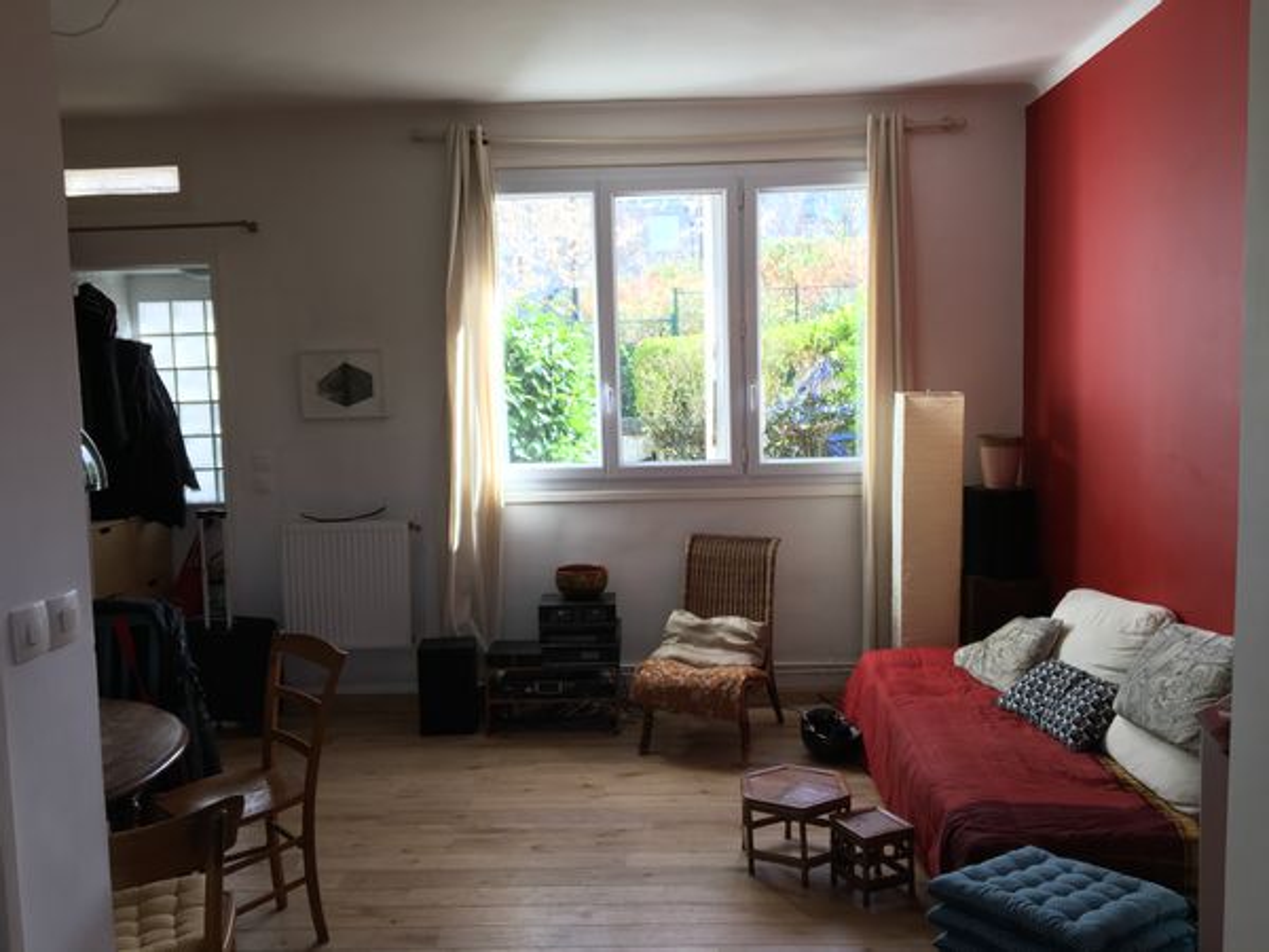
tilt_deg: -6.2
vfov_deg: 48.2
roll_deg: +1.2
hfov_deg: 61.7
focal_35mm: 29
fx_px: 1063
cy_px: 476
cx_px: 634
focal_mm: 4.15
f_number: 2.2
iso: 32
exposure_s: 1/50
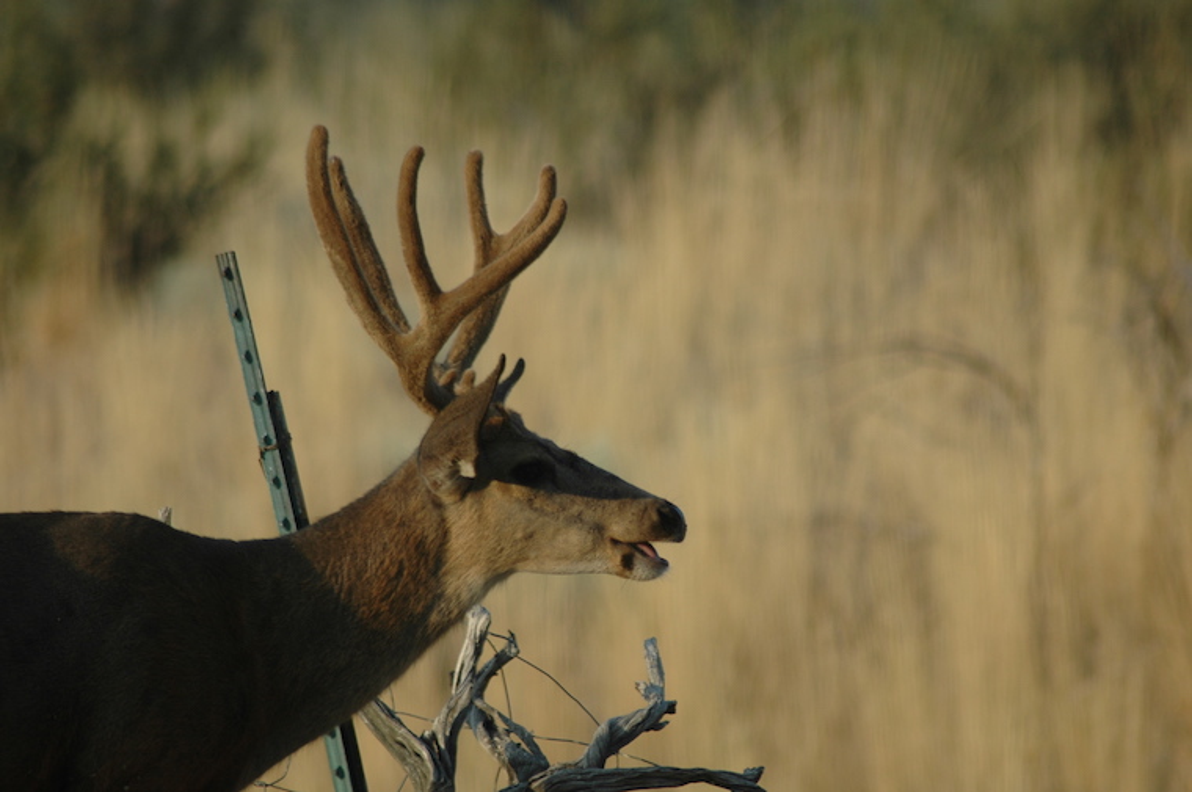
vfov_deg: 3.0
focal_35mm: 450
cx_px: 596
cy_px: 396
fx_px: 14884
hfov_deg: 4.6
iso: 200
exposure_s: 1/400
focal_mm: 300
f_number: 5.6
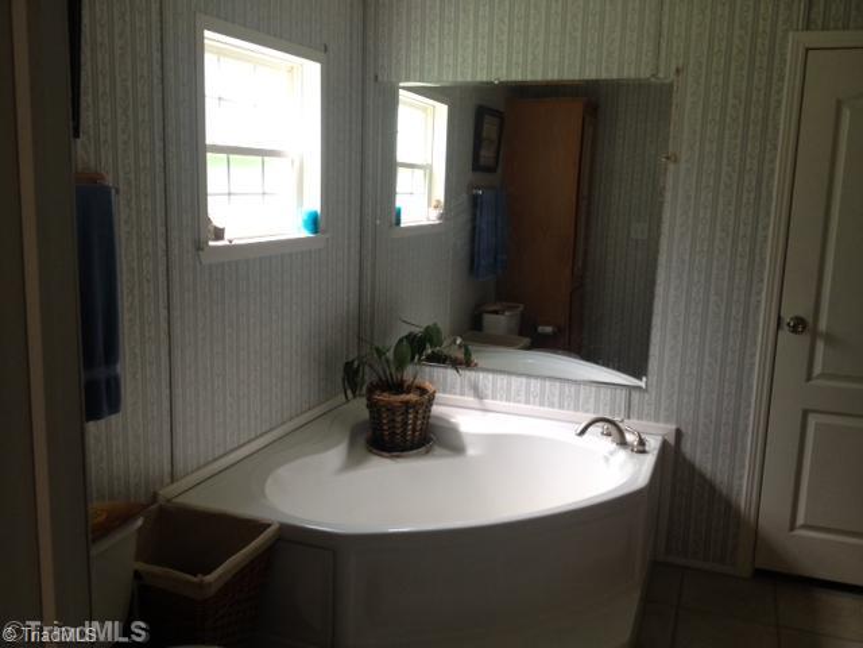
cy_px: 324
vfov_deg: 40.7
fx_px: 873
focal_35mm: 35
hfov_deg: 52.6
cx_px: 432
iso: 50
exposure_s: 1/20
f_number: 2.4
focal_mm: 4.28
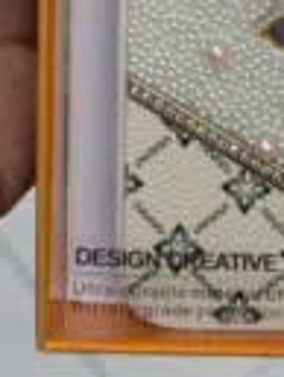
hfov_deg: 9.8
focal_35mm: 149
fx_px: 1627
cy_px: -187
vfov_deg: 12.6
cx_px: 334
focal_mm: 6.76
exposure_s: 1/527
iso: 80
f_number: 1.78
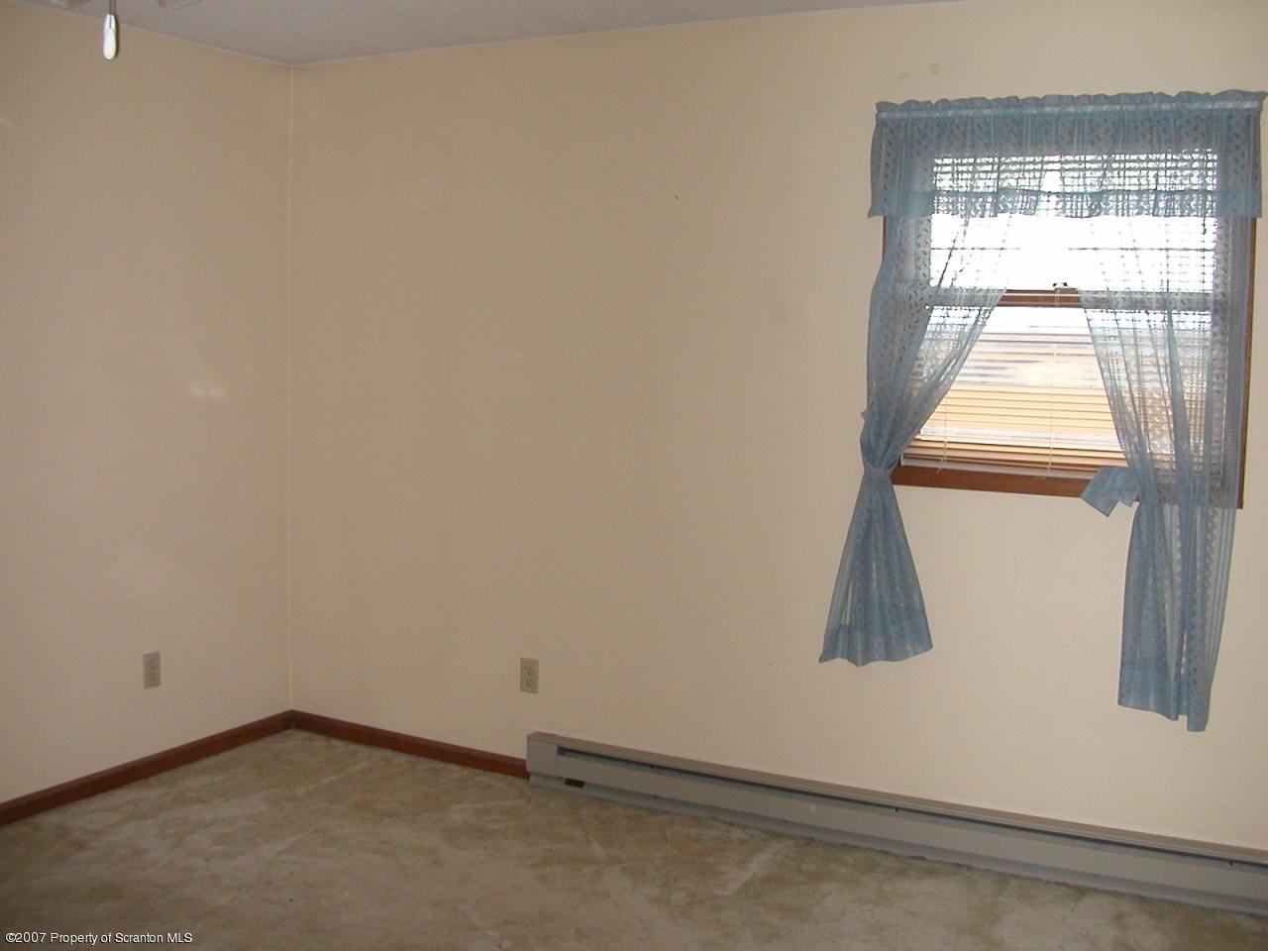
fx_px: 1355
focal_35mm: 37
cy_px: 476
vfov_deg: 38.7
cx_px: 634
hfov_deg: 50.1
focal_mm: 5.6
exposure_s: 1/59.9
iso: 162
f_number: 2.7
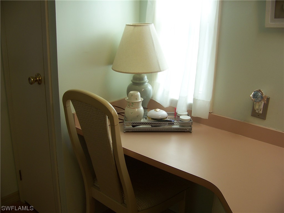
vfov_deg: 39.7
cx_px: 142
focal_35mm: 36
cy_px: 106
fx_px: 295
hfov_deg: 51.4
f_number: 2.8
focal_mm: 5.85
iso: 64
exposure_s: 1/40
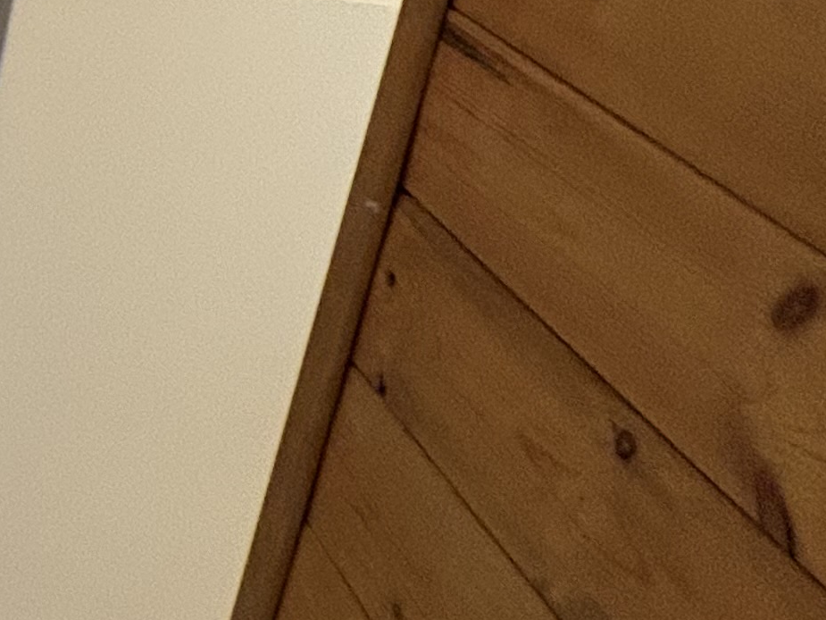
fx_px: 1456
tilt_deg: -14.1
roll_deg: -1.1
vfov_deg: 21.5
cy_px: -206
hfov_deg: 17.8
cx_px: -930
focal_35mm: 61
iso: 400
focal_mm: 2.22
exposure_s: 1/60
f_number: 2.2
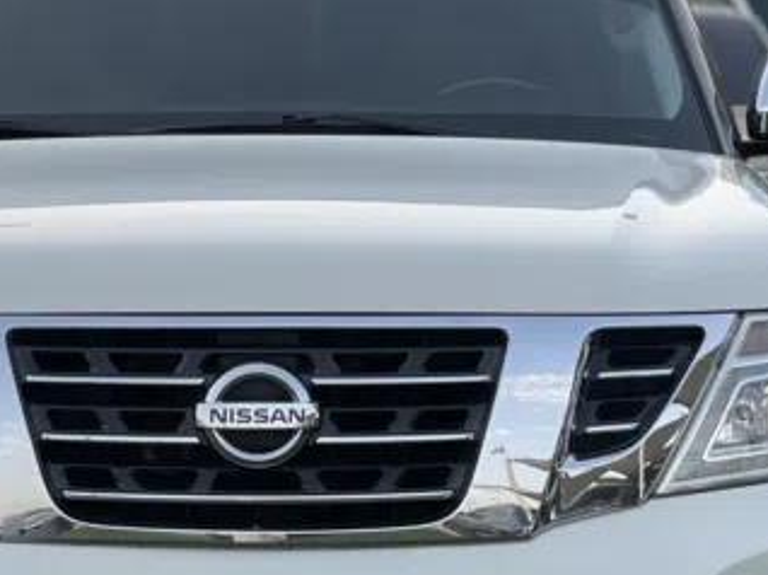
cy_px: 188
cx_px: 225
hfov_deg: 15.2
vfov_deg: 11.5
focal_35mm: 129
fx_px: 2860
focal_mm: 7.5
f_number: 2.2
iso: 20
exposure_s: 1/121
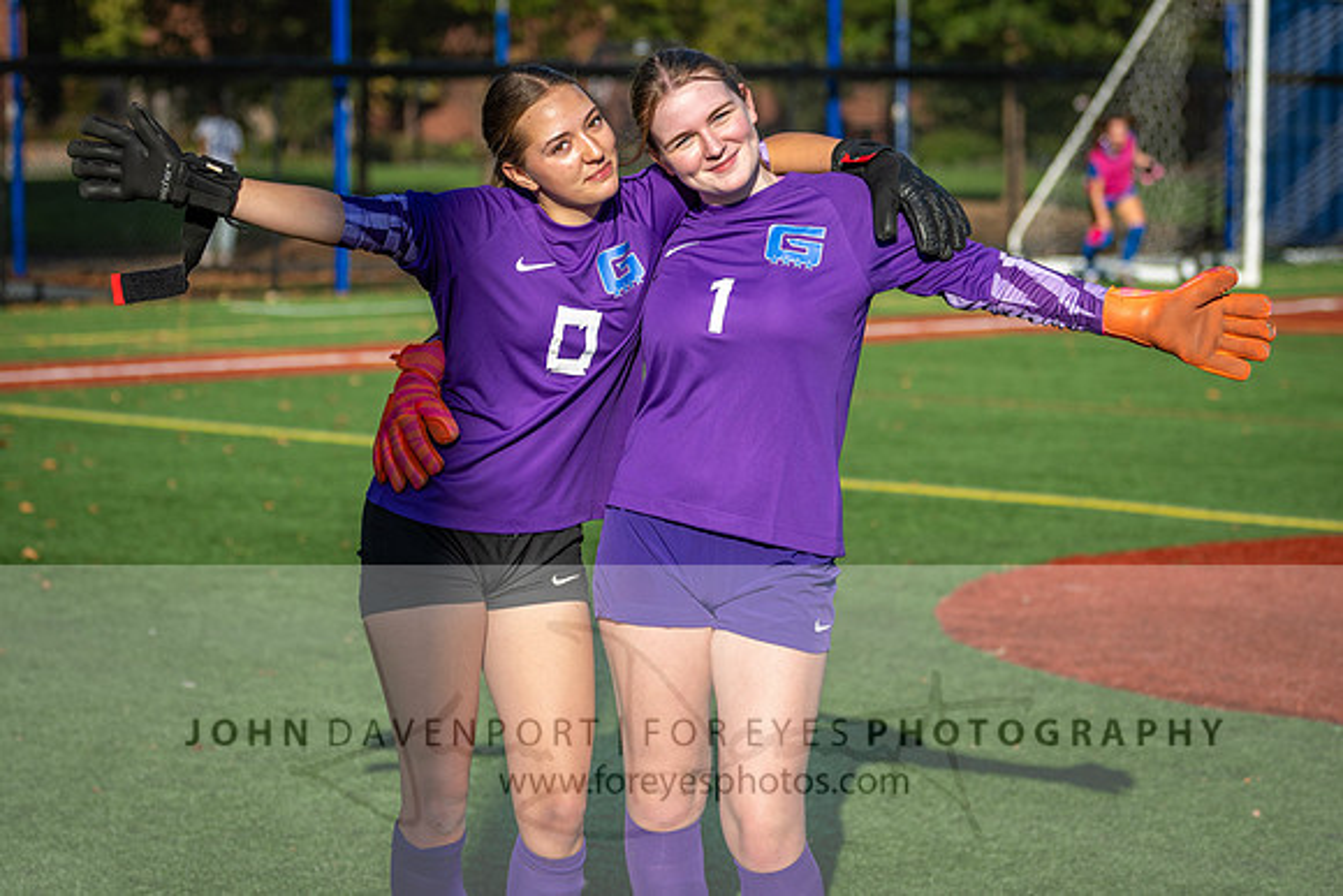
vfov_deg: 12.0
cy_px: 401
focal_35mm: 115
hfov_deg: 17.8
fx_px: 4276
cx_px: 587
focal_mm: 75
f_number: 2.8
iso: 140
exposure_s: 1/2000
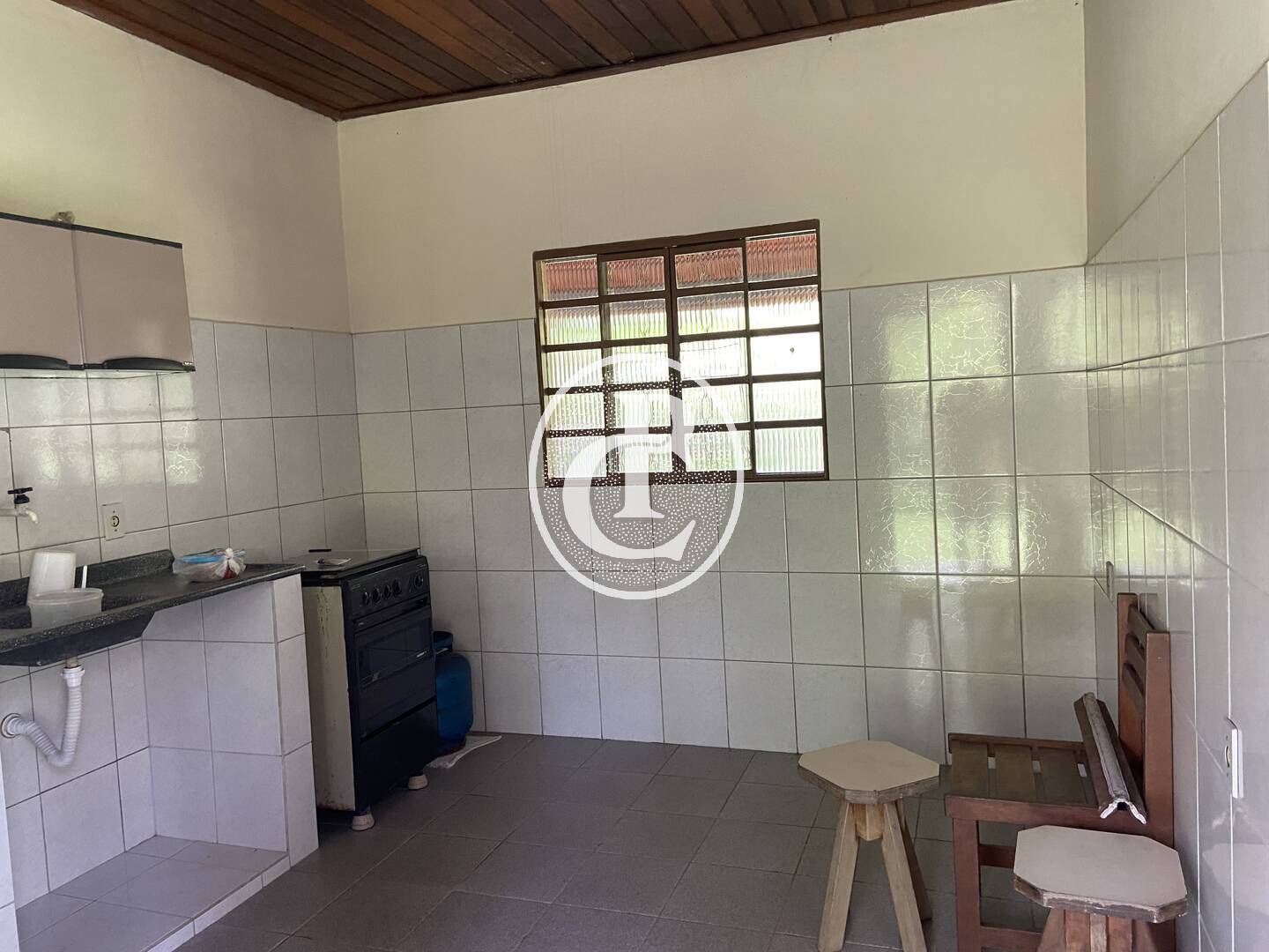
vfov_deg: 53.1
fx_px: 953
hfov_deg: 67.3
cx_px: 634
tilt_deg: -4.6
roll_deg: +3.6
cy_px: 476
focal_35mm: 26
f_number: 1.8
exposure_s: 1/60
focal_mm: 4.25
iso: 250
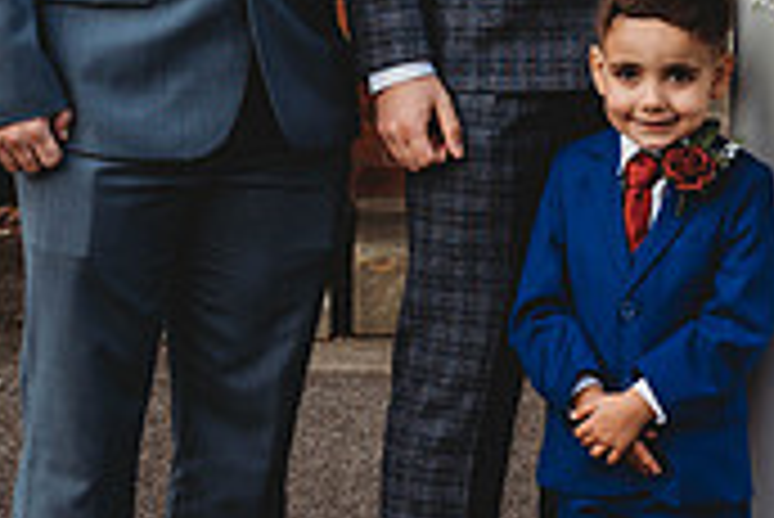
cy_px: 32
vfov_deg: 7.4
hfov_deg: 11.0
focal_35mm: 185
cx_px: 796
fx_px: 3981
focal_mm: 55
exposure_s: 1/250
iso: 100
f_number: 4.5
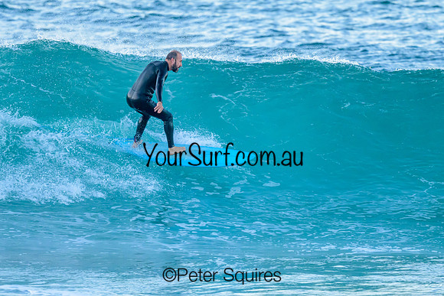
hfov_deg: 2.0
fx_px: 12856
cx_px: 228
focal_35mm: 1042
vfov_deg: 1.3
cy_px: 131
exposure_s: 1/1250
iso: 3200
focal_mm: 800
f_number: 6.3
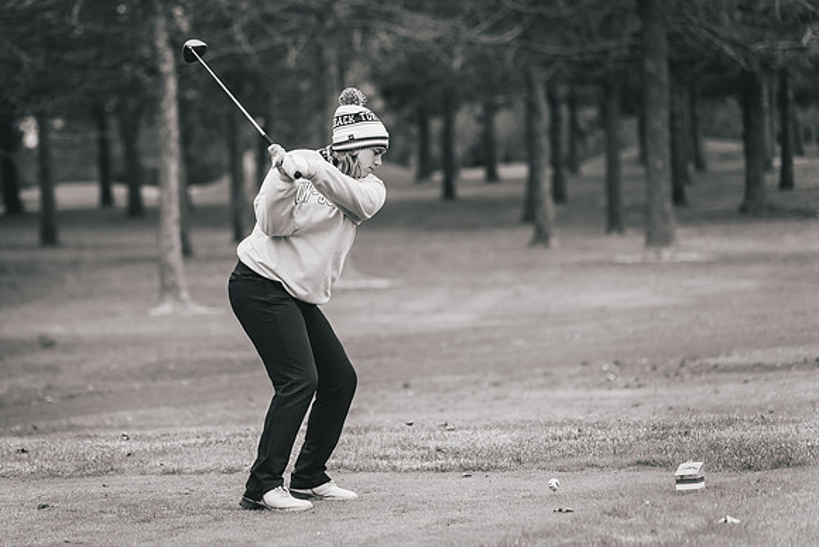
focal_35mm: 156
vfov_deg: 8.8
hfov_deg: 13.1
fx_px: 3553
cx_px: 332
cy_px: 266
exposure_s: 1/3200
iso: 640
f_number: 2.8
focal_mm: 129
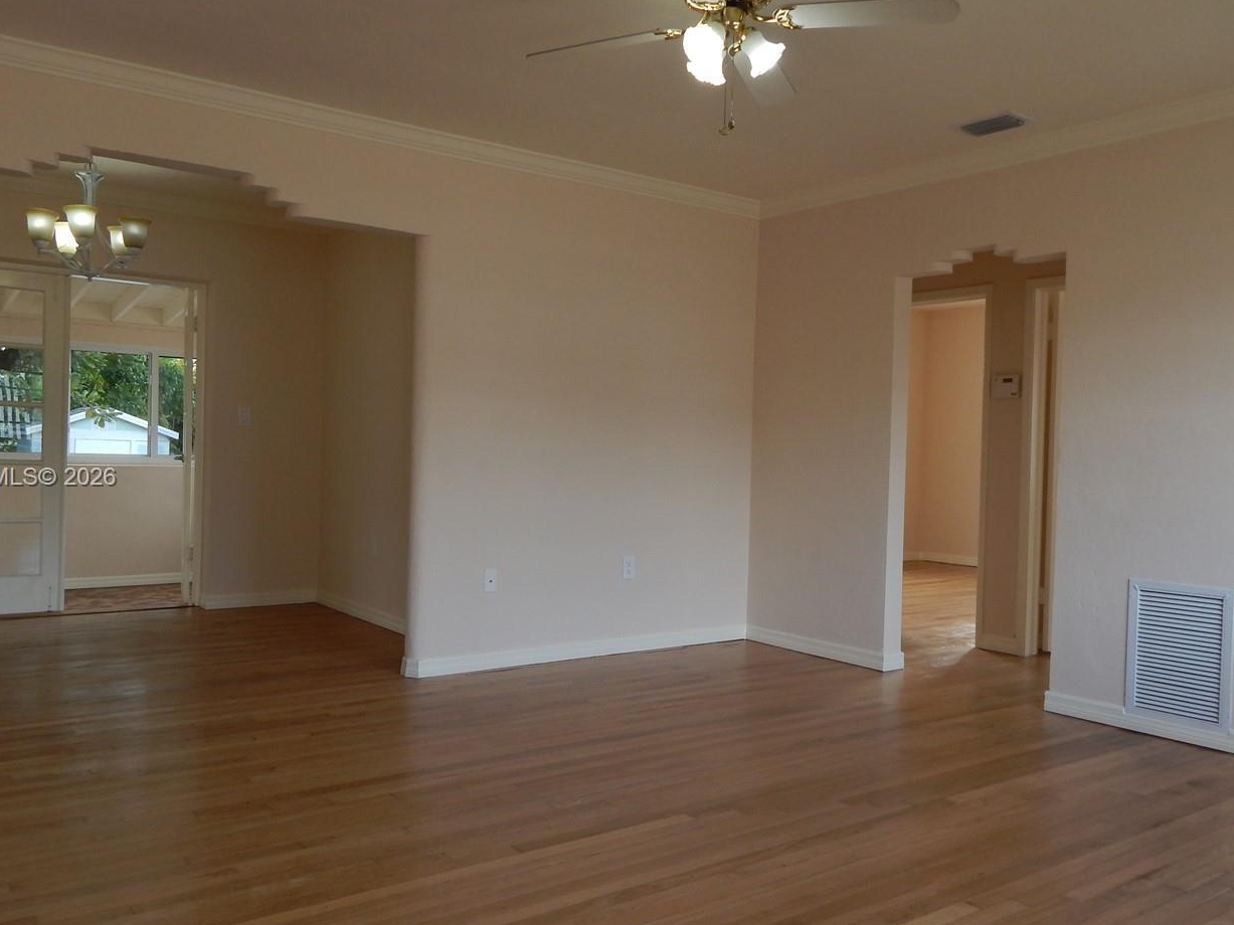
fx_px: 1069
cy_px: 479
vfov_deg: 46.8
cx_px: 607
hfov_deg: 60.0
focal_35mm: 30
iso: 125
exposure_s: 1/100
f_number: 3
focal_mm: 4
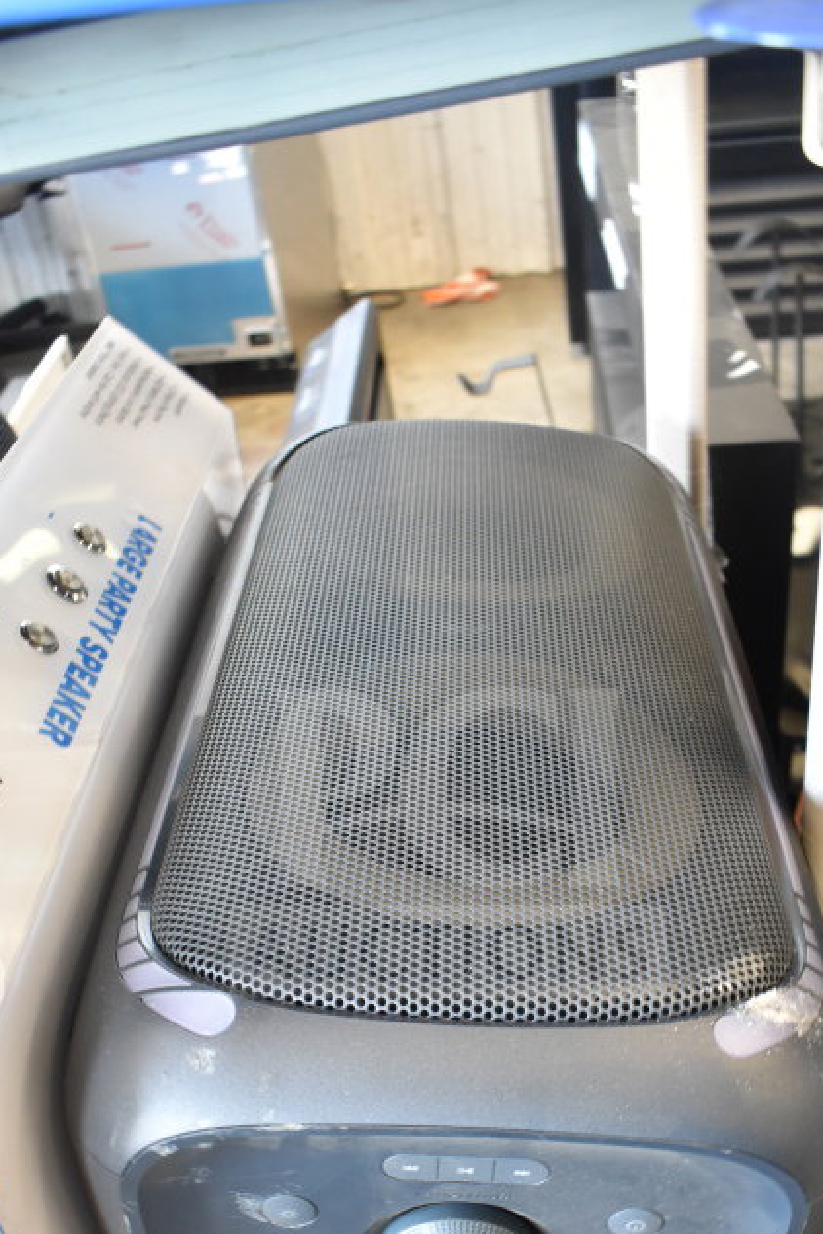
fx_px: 1337
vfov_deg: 48.5
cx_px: 447
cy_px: 843
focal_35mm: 39
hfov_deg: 34.2
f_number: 3.5
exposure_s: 1/30
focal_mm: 18
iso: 1400
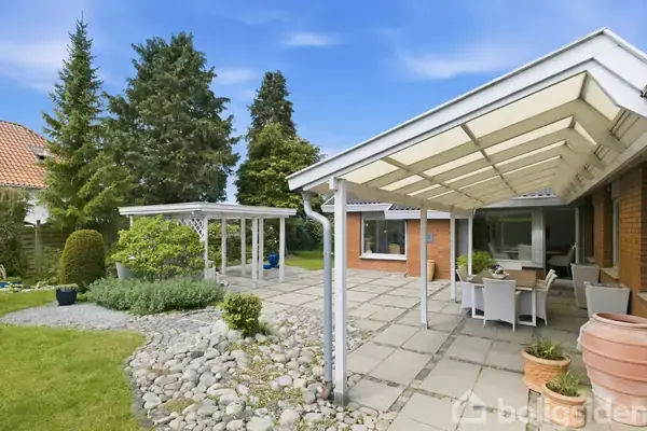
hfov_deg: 93.3
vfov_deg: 70.4
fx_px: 306
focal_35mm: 17
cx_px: 324
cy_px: 216
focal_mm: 11
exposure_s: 1/250
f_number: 8
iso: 200
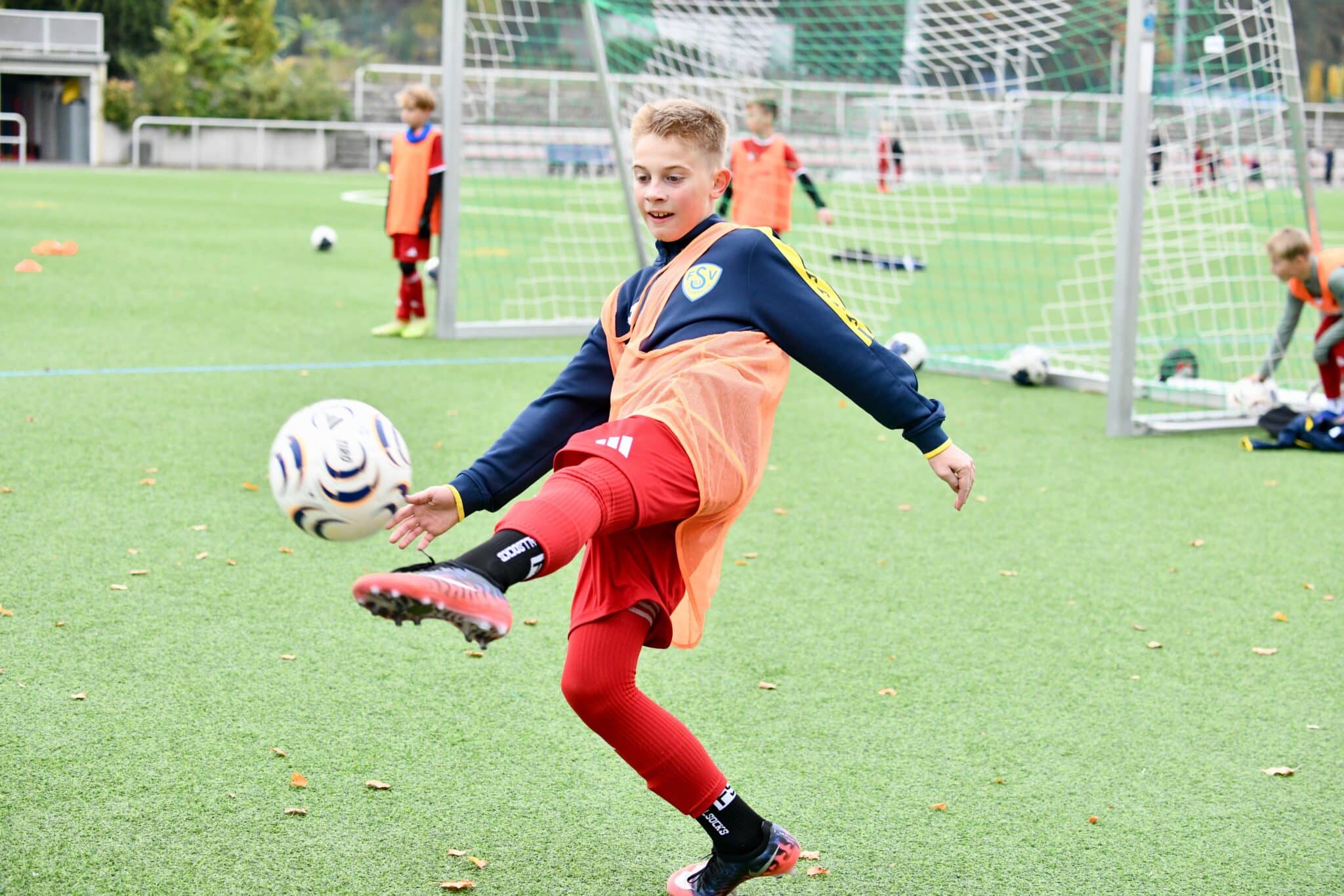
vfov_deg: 17.1
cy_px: 448
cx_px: 672
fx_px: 2986
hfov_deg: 25.4
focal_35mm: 80
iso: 2500
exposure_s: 1/1600
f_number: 4.5
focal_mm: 80
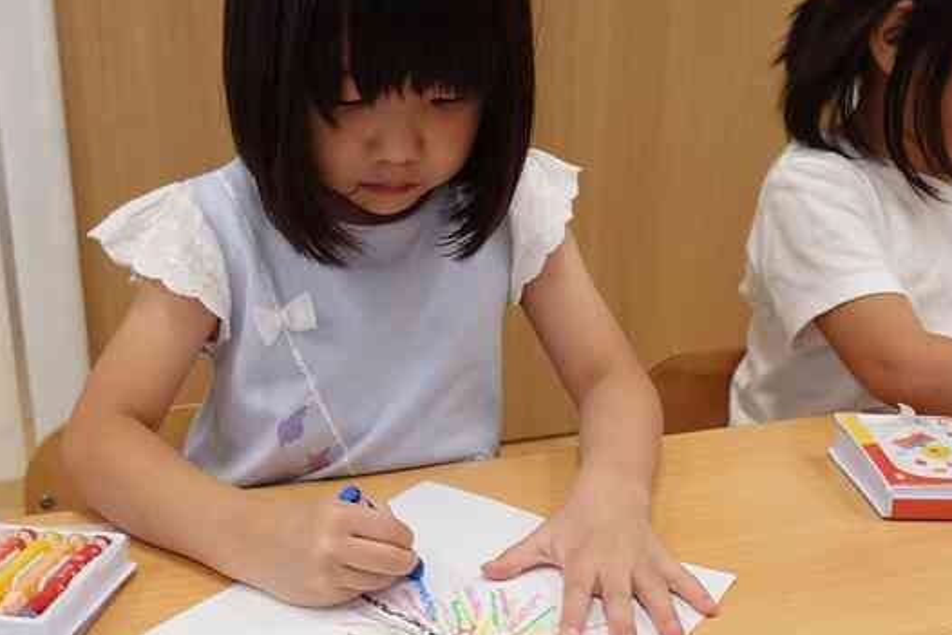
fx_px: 1005
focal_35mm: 38
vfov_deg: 35.1
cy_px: 326
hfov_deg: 50.5
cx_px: 398
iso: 125
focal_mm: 7.6
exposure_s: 1/100
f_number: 2
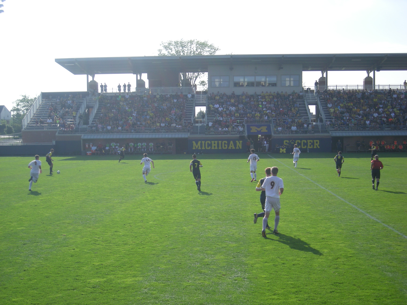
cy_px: 152
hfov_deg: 35.5
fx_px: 635
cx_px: 204
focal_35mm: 54
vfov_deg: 27.0
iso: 50
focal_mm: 8.8
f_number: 6.7
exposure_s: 1/152
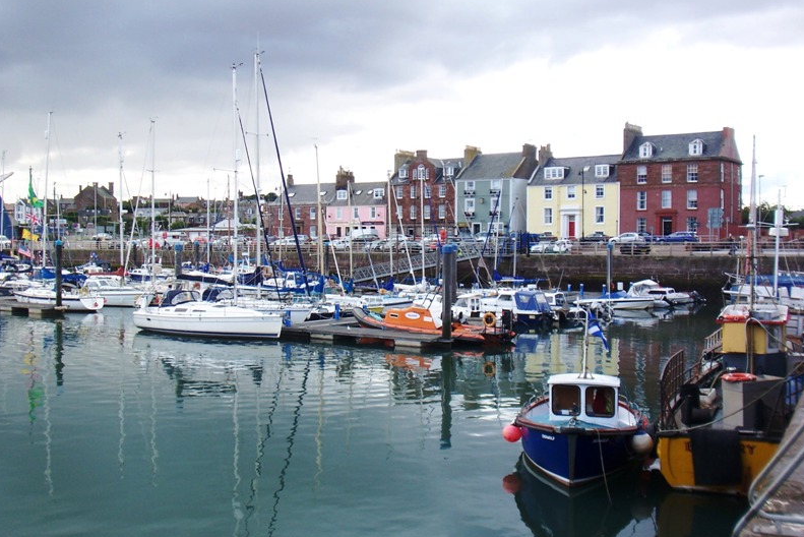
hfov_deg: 47.4
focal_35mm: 41
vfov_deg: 32.7
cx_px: 403
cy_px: 275
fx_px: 916
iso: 64
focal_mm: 6.4
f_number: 3.9
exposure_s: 1/160
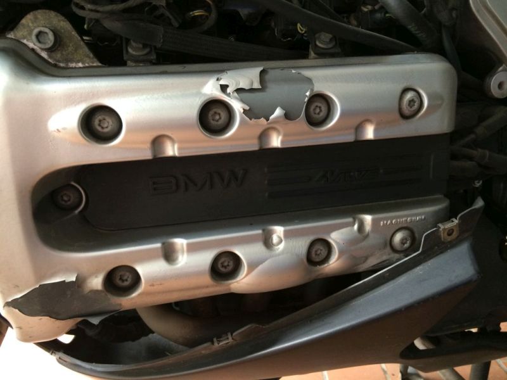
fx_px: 439
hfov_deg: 60.0
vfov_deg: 46.8
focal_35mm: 30
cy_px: 190
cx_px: 254
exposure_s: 1/30
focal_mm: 4.12
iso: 64
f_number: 2.2
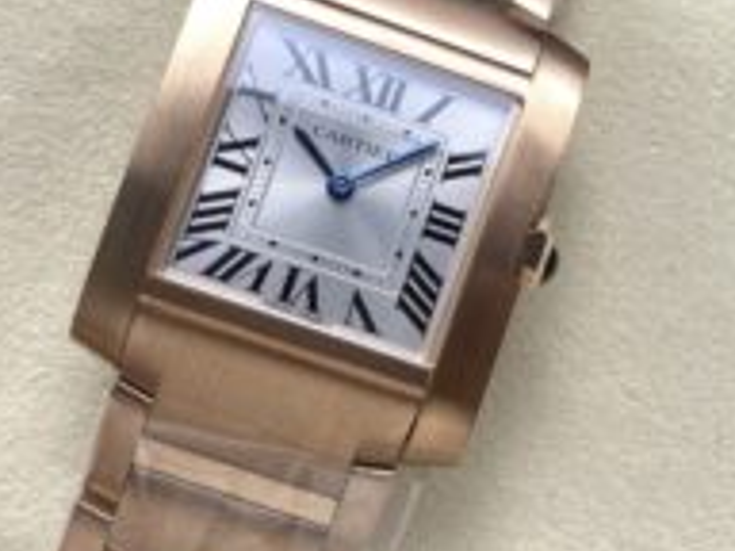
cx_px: 574
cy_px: 230
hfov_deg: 24.7
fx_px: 1656
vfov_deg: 18.9
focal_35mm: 78
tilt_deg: -65.5
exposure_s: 1/176
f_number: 1.8
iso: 32
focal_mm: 4.25
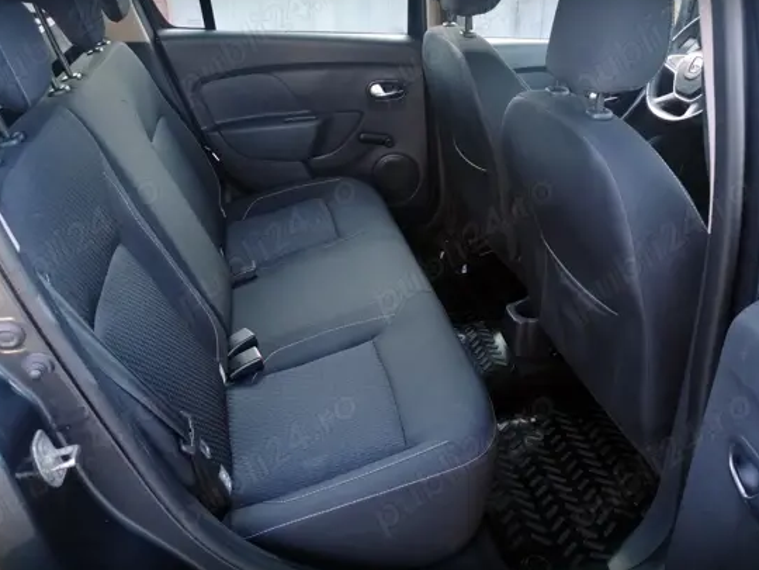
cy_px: 262
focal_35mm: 30
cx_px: 364
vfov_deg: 46.8
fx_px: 658
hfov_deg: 59.9
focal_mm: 3.95
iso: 160
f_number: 1.8
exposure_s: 1/50
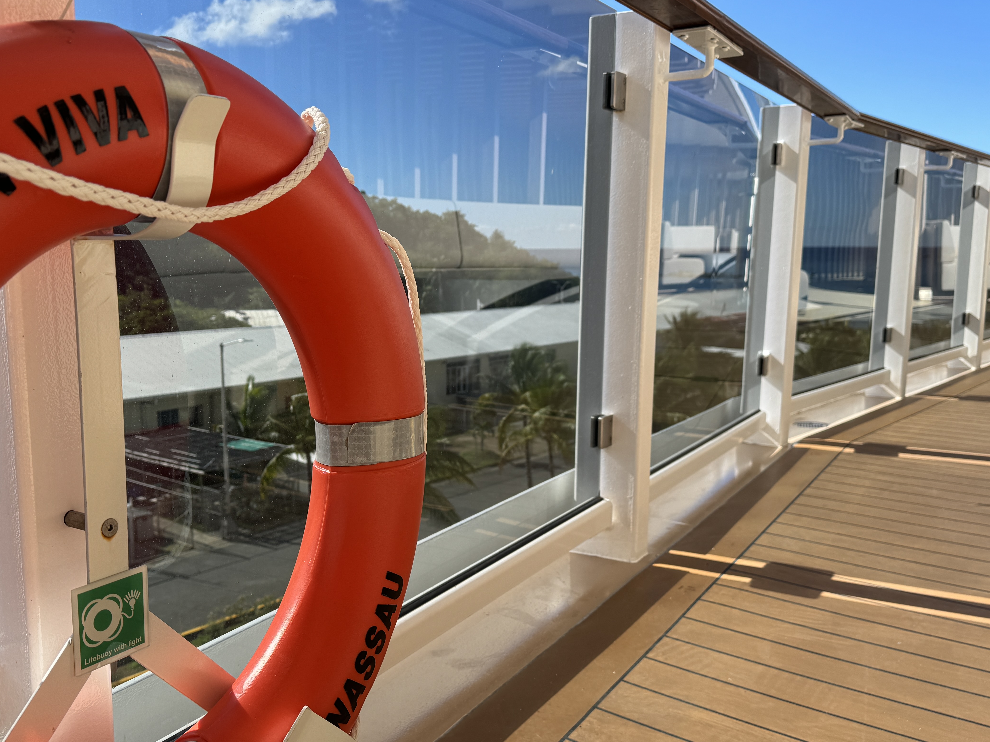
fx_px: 944
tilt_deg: -10.4
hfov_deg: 55.3
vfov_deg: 42.9
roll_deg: -0.5
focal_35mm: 33
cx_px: 450
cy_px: 416
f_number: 1.78
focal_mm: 6.86
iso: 80
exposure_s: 1/2252
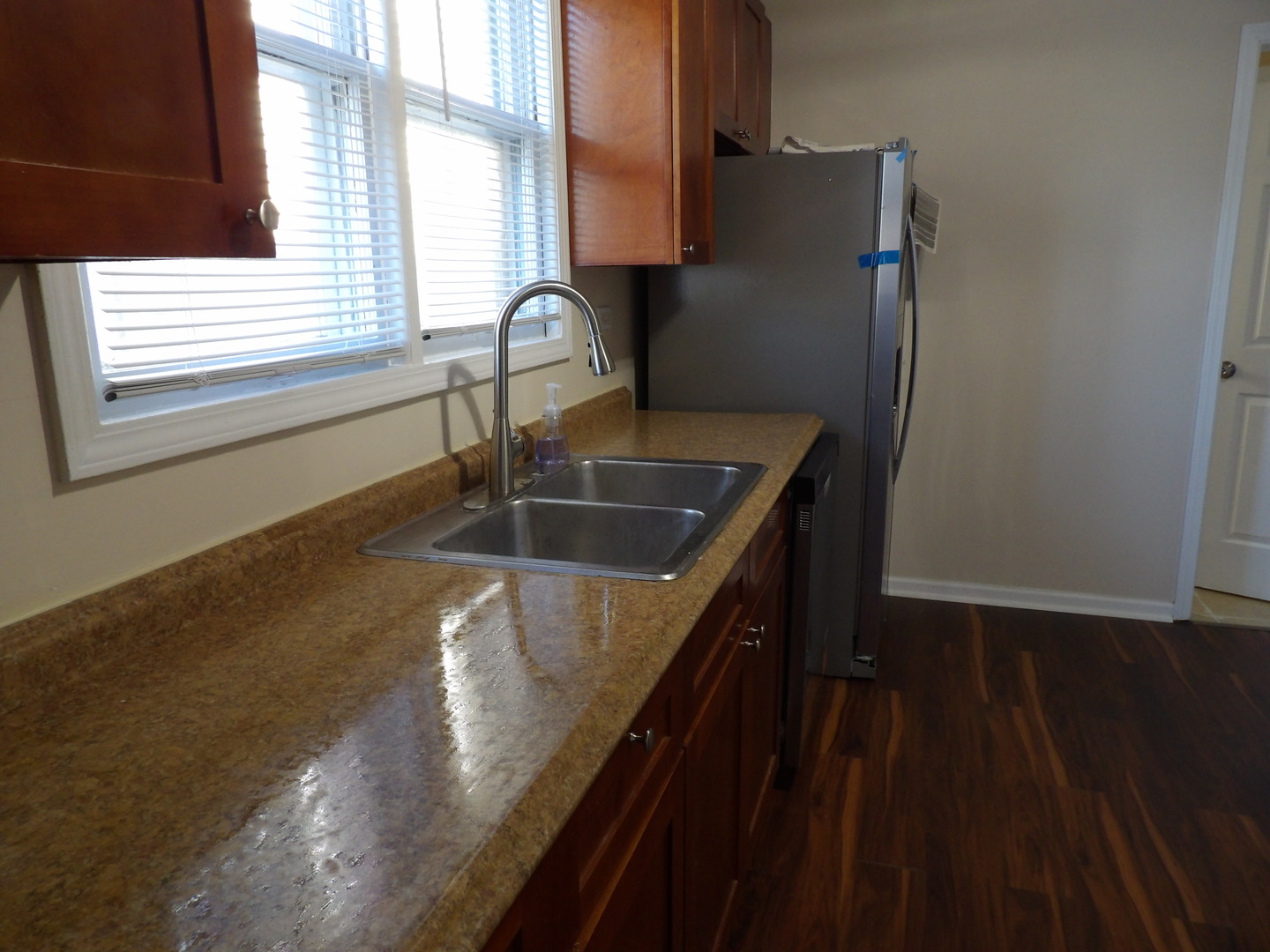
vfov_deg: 56.8
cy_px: 476
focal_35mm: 24
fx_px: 881
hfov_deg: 71.6
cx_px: 635
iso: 200
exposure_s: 1/22
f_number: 3.2
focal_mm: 4.3
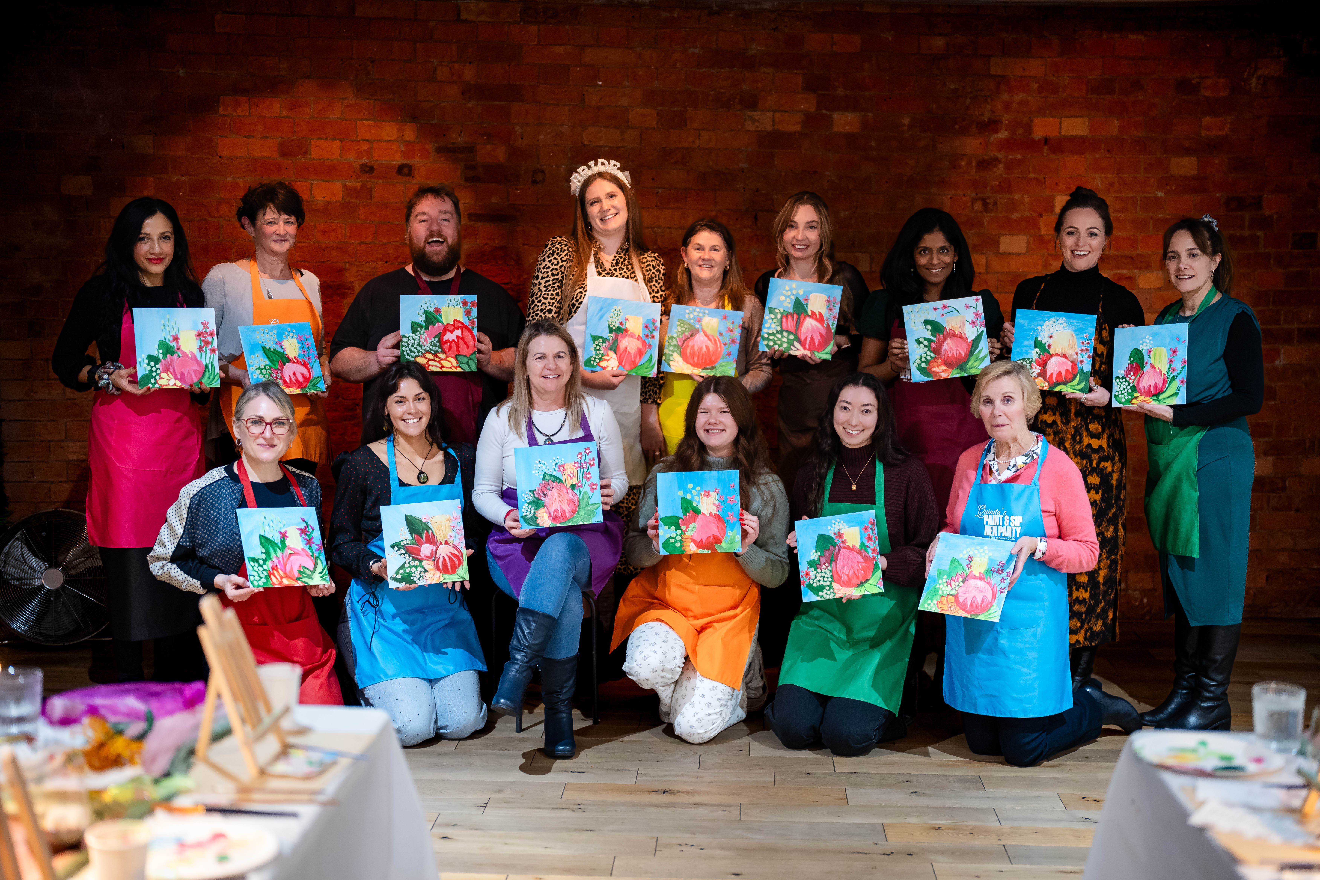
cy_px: 440
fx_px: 1833
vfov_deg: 27.0
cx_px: 660
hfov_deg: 39.6
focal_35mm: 50
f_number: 1.4
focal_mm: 50
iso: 4000
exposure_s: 1/125
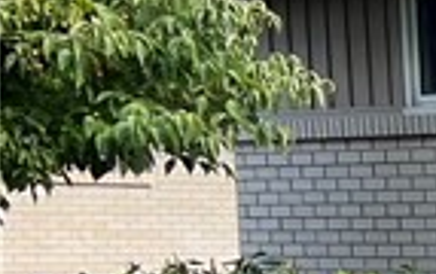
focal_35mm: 197
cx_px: 1558
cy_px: 466
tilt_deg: -6.4
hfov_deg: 8.0
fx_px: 2345
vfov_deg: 6.6
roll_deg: +0.4
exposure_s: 1/431
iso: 50
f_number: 1.5
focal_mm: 5.7
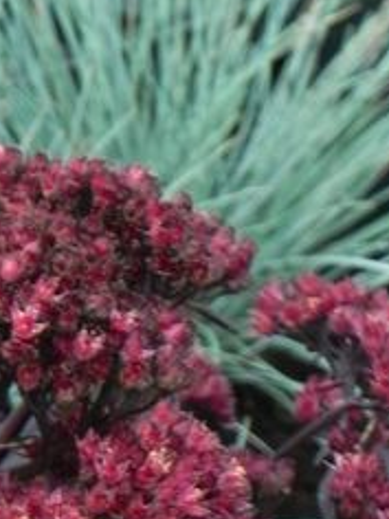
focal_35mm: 550
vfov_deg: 3.6
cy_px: 860
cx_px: -220
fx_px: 8241
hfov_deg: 2.7
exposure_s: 1/13
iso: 160
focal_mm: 28.8
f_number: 5
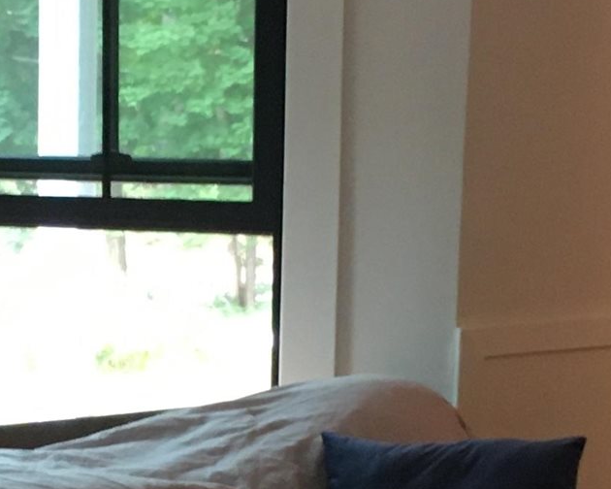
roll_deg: -1.9
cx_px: 44
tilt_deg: -10.9
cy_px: 437
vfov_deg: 11.1
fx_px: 2495
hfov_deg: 13.8
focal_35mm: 138
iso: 100
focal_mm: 4.15
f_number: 2.2
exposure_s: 1/30
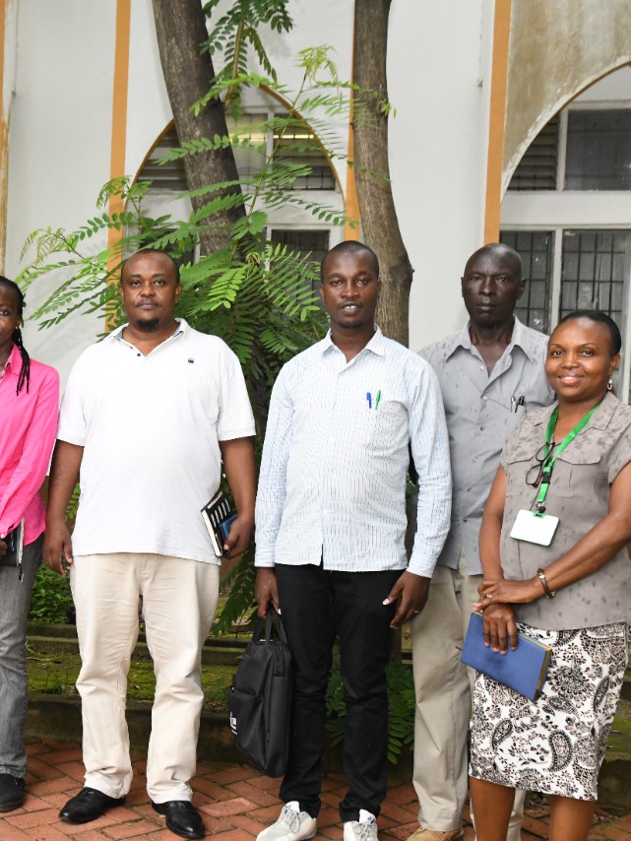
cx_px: -25
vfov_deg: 35.3
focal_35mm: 54
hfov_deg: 25.5
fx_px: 1312
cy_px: 524
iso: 2500
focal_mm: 30
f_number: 6.3
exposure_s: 1/400
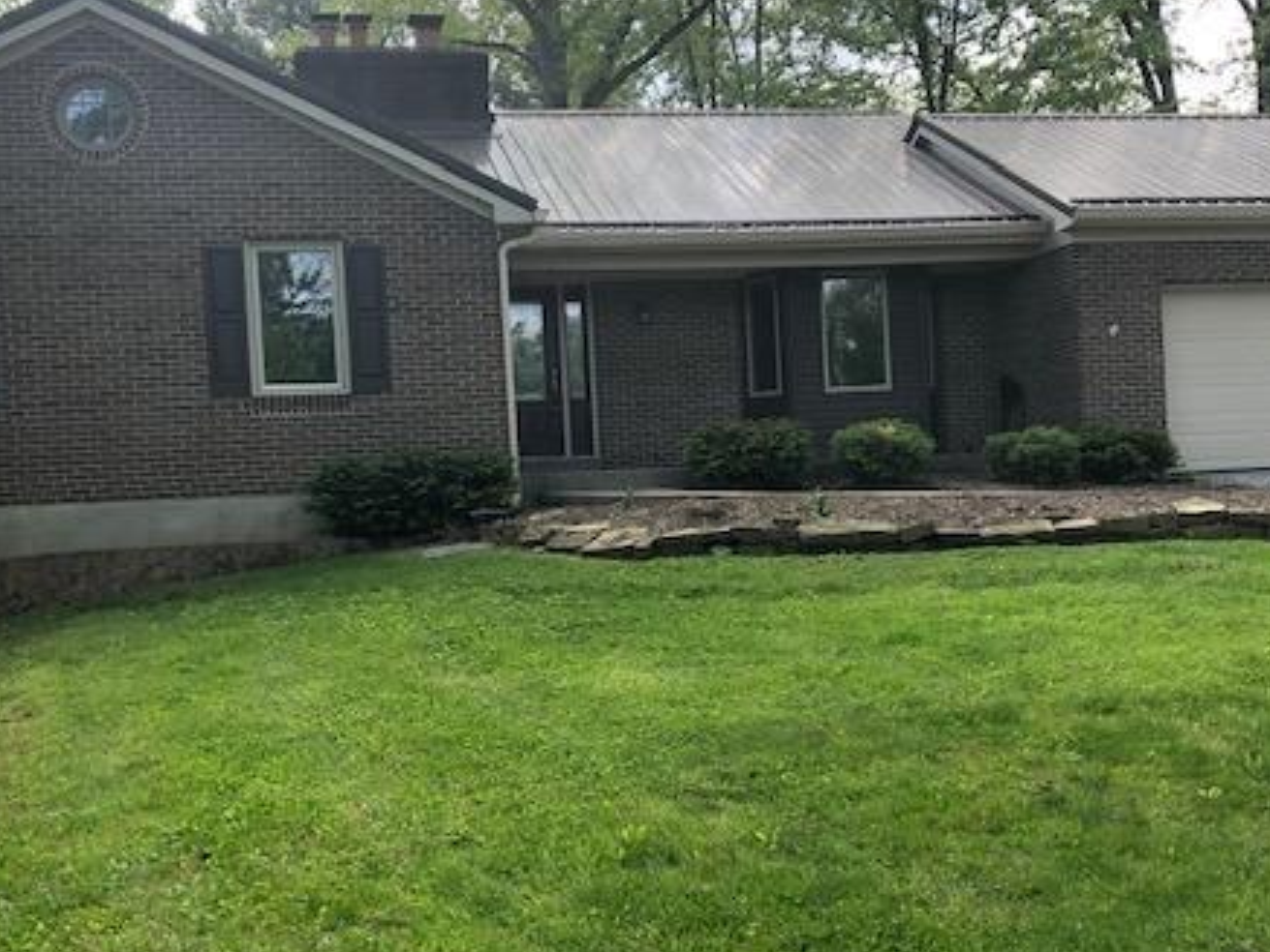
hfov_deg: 45.8
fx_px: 1505
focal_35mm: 41
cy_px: 522
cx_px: 613
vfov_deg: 35.1
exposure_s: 1/495
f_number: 1.8
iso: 20
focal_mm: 4
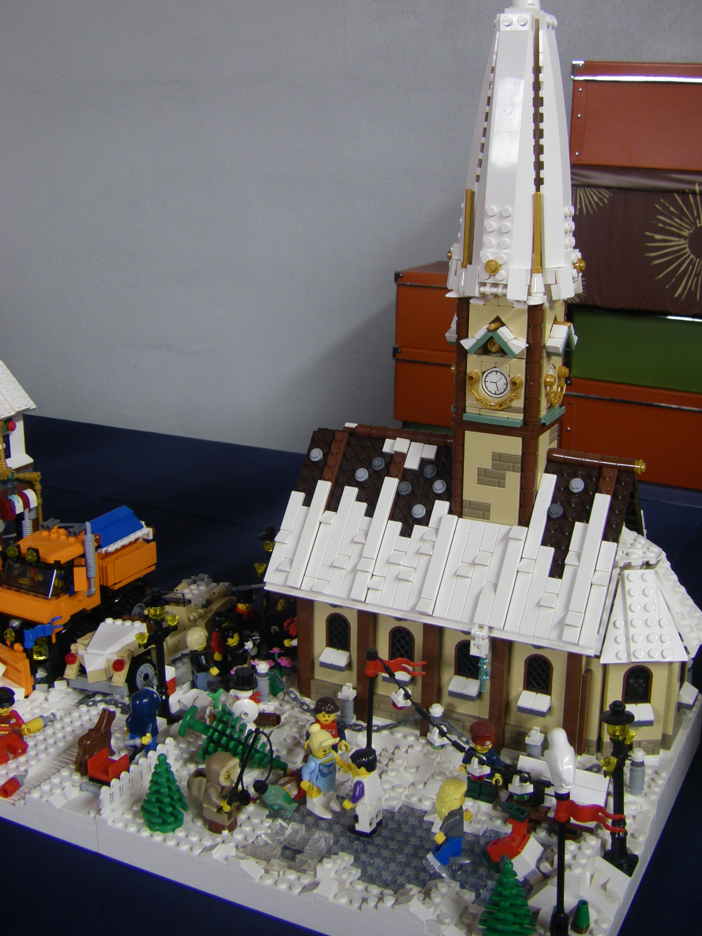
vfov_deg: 44.7
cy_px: 427
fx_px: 1136
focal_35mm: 42
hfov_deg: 34.4
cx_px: 363
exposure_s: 1/50
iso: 125
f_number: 3.5
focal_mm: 6.3
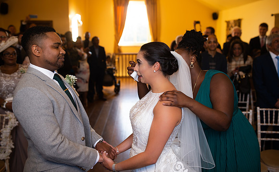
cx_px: 142
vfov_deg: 34.7
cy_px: 78
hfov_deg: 53.7
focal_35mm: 36
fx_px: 276
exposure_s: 1/100
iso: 200
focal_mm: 35
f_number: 2.5
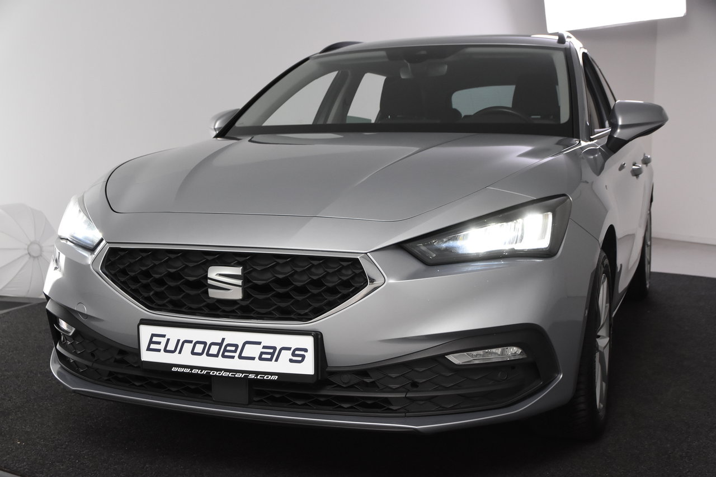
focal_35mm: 46
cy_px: 238
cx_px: 358
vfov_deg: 28.9
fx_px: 925
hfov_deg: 42.3
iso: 1600
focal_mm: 31
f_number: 5.6
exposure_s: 1/125
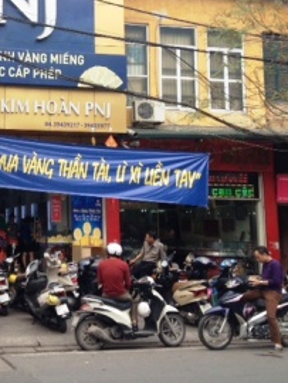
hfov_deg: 23.9
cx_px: -16
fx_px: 642
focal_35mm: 58
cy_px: 146
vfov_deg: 33.1
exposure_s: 1/442
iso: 50
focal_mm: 4.28
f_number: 2.4
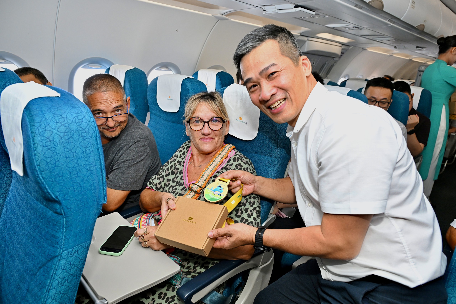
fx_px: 304
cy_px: 152
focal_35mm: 24
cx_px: 228
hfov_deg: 73.7
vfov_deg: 53.1
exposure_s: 1/200
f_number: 5.6
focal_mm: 24
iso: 1600
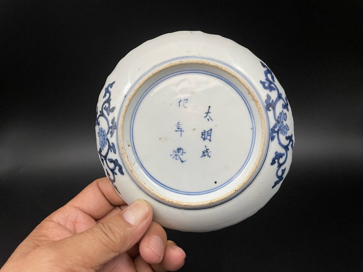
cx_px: 182
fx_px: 273
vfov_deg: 53.1
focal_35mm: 26
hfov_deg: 67.3
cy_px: 136
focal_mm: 4.2
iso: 500
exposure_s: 1/54
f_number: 1.6
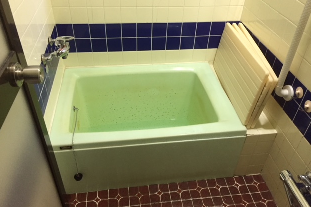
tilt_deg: -38.8
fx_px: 268
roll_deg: -3.6
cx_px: 157
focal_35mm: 31
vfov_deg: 42.3
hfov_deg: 60.3
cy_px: 103
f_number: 2.2
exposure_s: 1/33
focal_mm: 4.15
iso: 250
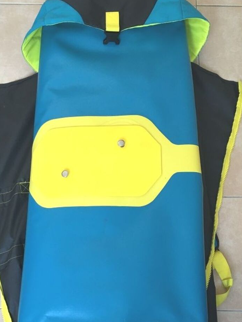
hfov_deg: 34.3
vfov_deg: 44.2
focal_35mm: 42
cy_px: 213
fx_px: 391
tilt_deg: -76.5
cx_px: 102
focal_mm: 4.15
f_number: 2.2
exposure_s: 1/33
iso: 125
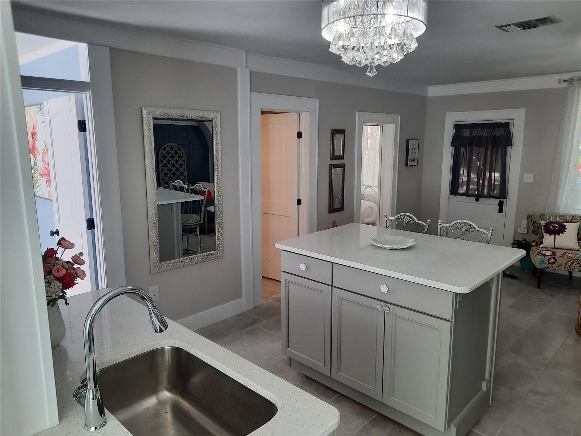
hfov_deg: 69.4
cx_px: 290
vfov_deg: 54.9
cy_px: 218
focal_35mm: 25
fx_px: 420
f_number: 2
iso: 100
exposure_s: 1/60
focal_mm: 4.6
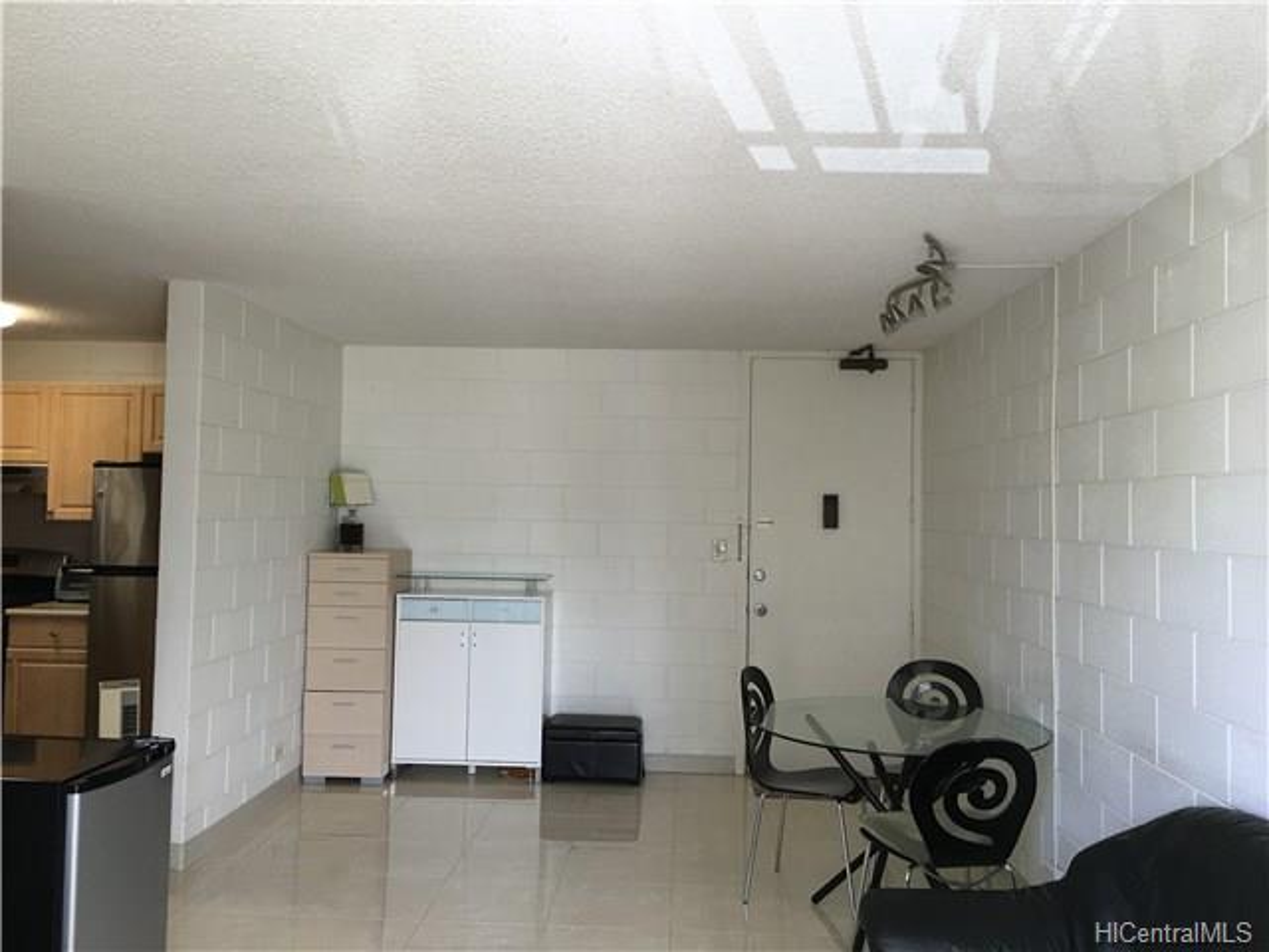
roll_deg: -1.1
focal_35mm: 29
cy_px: 476
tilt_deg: +2.2
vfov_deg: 48.2
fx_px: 1063
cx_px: 634
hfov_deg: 61.7
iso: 25
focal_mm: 4.15
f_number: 2.2
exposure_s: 1/30
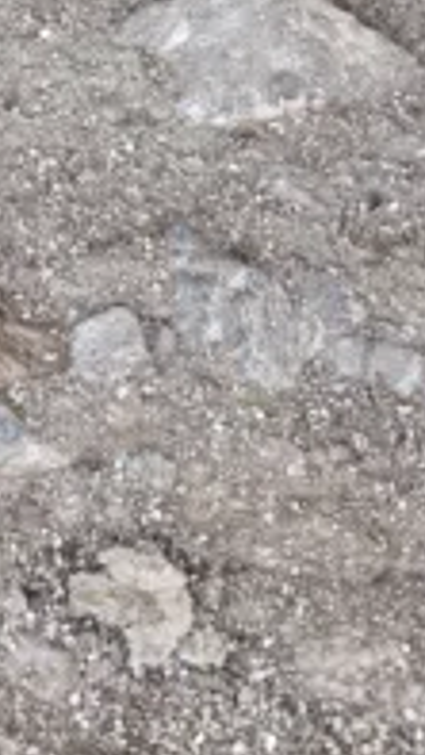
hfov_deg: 8.8
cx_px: -406
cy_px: -422
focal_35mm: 130
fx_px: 2601
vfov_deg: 15.1
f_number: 1.7
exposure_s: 1/180
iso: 200
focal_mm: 6.3
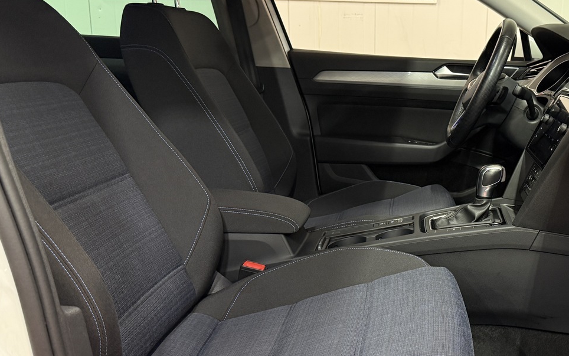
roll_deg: -1.2
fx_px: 589
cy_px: 192
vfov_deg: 33.6
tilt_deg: -12.3
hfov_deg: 49.9
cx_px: 413
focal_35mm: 38
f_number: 1.78
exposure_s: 1/50
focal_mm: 6.76
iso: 320
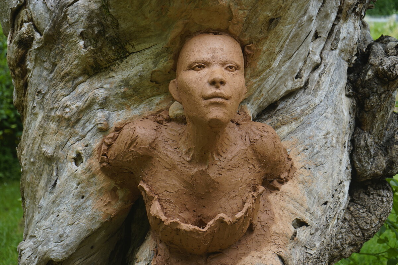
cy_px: 132
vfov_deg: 19.5
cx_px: 199
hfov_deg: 28.8
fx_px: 774
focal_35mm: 70
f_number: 6.3
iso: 100
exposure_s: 1/80
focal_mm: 70
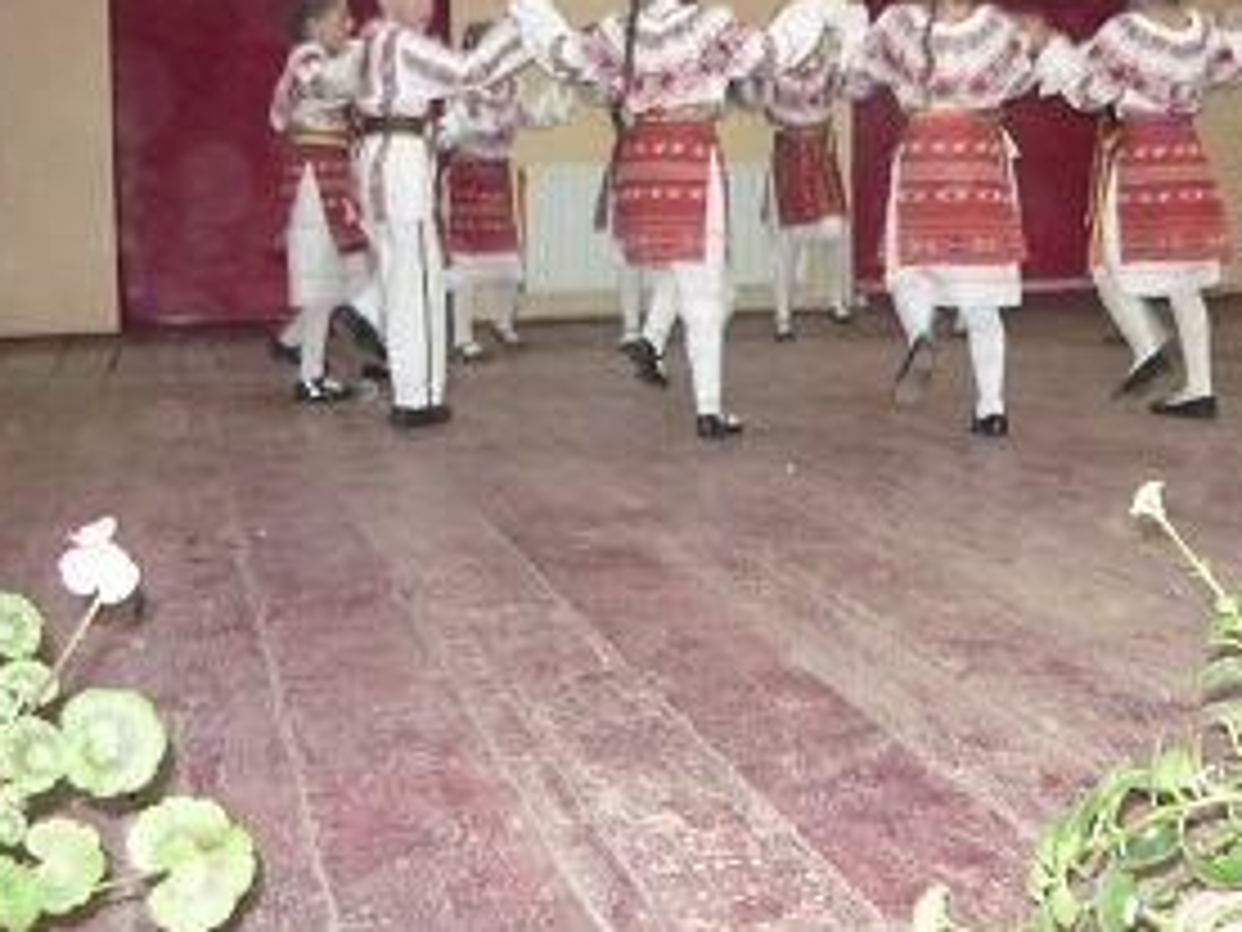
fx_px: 1758
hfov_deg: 38.3
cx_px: 864
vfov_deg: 29.3
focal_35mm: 49
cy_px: 243
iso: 800
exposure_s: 1/30
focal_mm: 5.5
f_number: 2.8
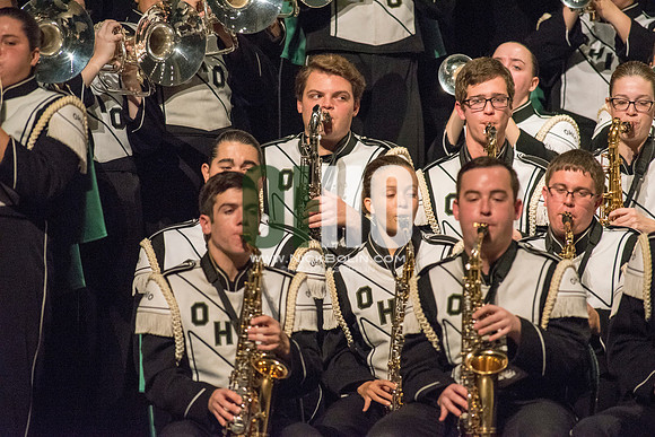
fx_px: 10919
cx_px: 328
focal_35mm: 600
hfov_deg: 3.4
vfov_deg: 2.3
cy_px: 218
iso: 4000
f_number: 5.6
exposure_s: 1/320
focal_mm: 600
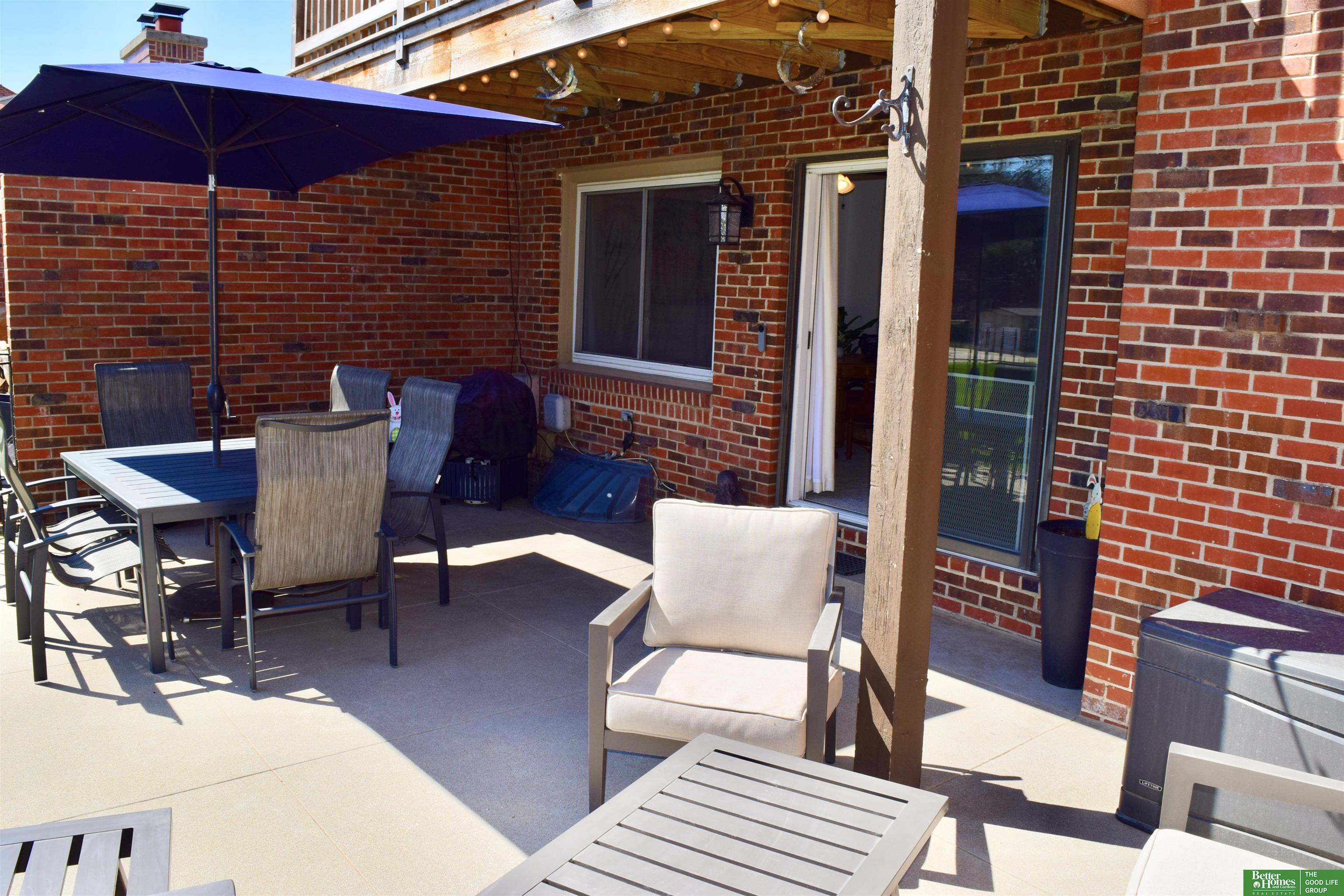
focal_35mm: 27
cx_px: 672
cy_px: 448
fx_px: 1008
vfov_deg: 47.9
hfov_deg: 67.4
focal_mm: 18
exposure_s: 1/200
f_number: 8
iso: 100
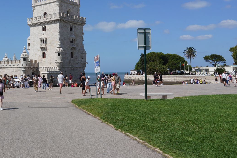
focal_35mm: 46
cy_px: 54
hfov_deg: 40.3
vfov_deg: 29.1
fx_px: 303
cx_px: 36
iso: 100
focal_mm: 24
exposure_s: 1/100
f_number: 18
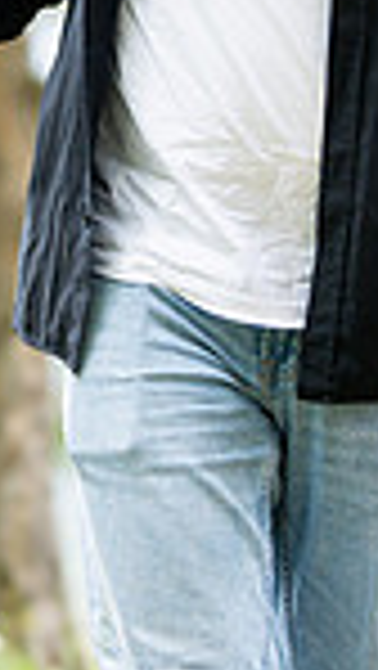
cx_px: -198
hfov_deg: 8.3
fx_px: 2544
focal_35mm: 143
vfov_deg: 14.7
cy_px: -29
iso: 200
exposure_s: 1/1600
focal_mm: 35
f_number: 2
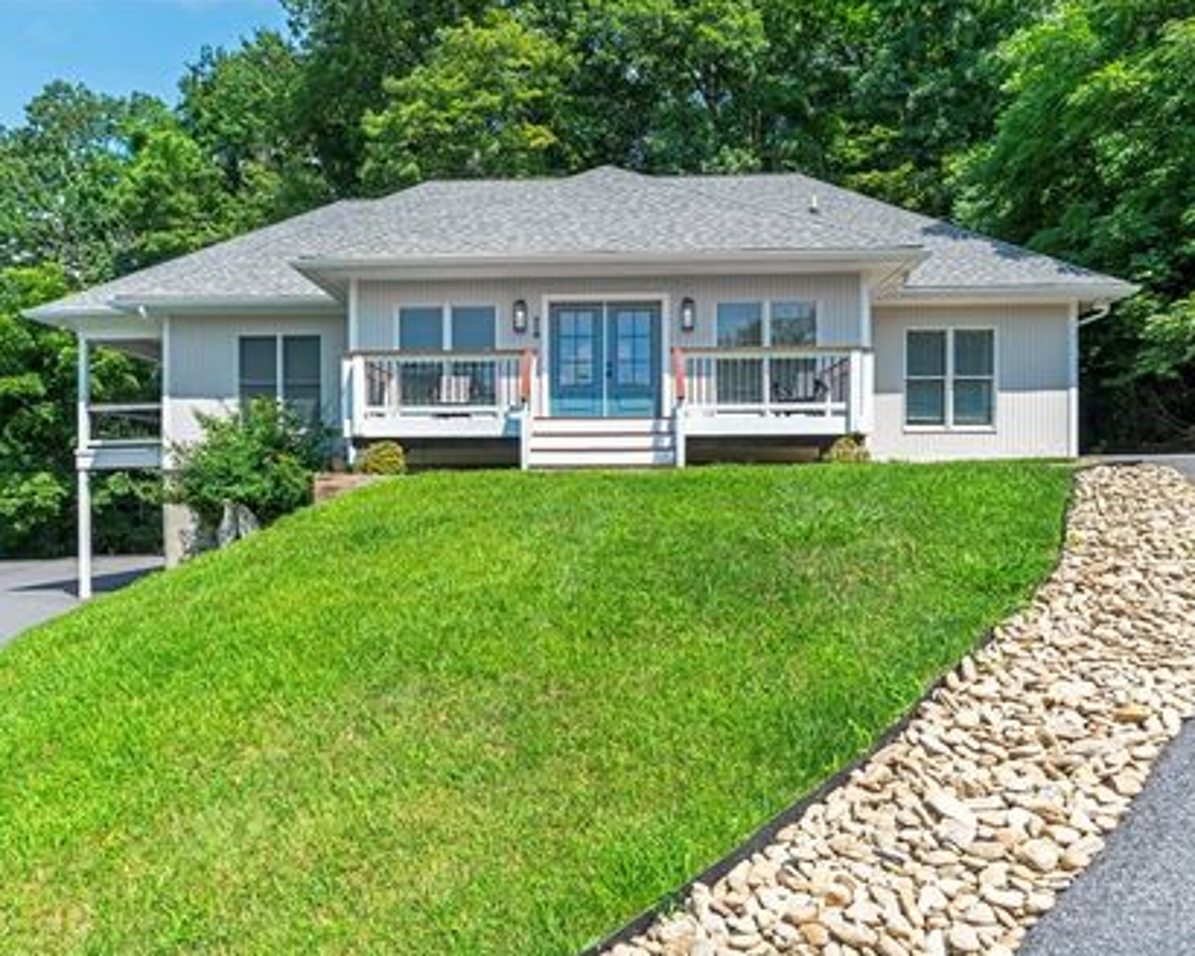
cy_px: 482
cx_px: 560
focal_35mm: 24
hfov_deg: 70.2
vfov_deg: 58.8
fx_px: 849
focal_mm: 21
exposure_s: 1/2500
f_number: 6.3
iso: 100
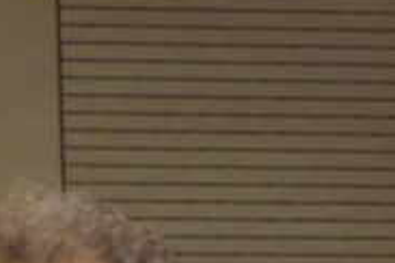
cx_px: -78
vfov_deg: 1.6
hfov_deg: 2.4
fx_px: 9260
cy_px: 642
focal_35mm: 844
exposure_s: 1/30
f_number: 4.4
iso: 800
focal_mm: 25.8
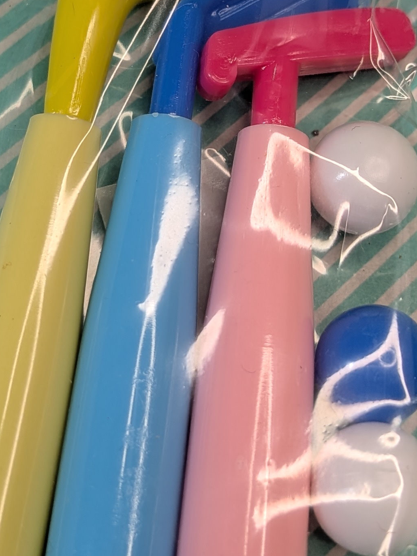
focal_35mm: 70
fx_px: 1124
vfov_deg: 27.3
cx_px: 175
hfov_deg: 21.0
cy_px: 118
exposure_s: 1/100
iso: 40
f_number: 1.7
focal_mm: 4.53
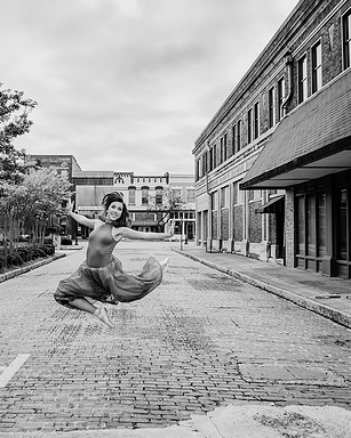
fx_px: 442
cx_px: 118
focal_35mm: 34
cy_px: 218
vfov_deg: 52.9
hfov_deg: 42.8
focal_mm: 24
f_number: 2.2
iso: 160
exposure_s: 1/1250
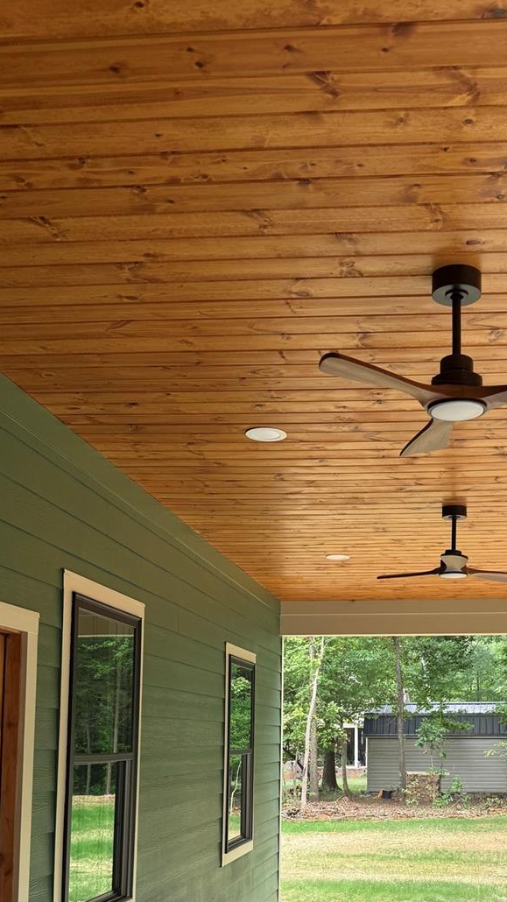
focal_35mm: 39
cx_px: 384
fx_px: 933
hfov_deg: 29.9
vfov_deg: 49.9
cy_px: 657
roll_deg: -0.1
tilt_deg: +3.9
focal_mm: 6.76
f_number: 1.78
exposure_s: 1/405
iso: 80
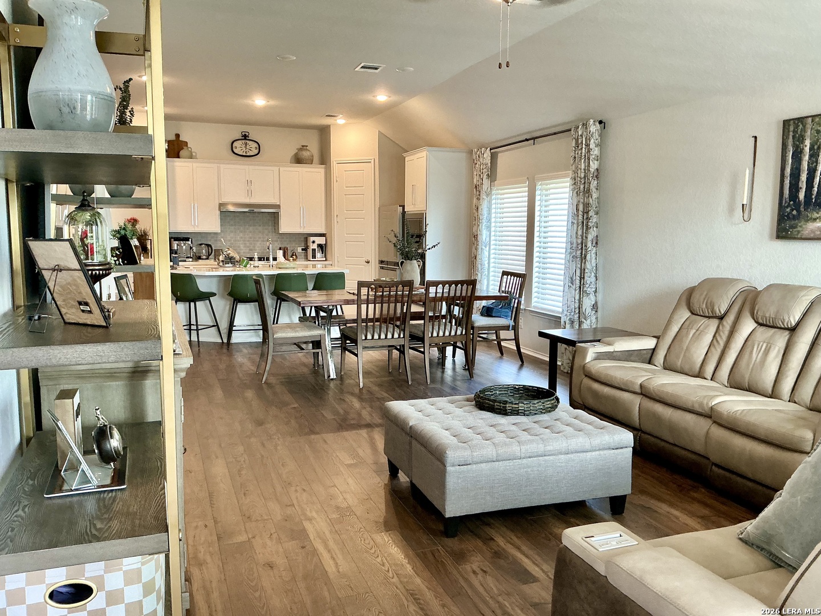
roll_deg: +0.0
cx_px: 410
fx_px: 688
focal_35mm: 29
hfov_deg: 61.7
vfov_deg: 48.2
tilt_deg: -6.9
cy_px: 308
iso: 100
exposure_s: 1/60
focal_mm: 3
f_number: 1.8
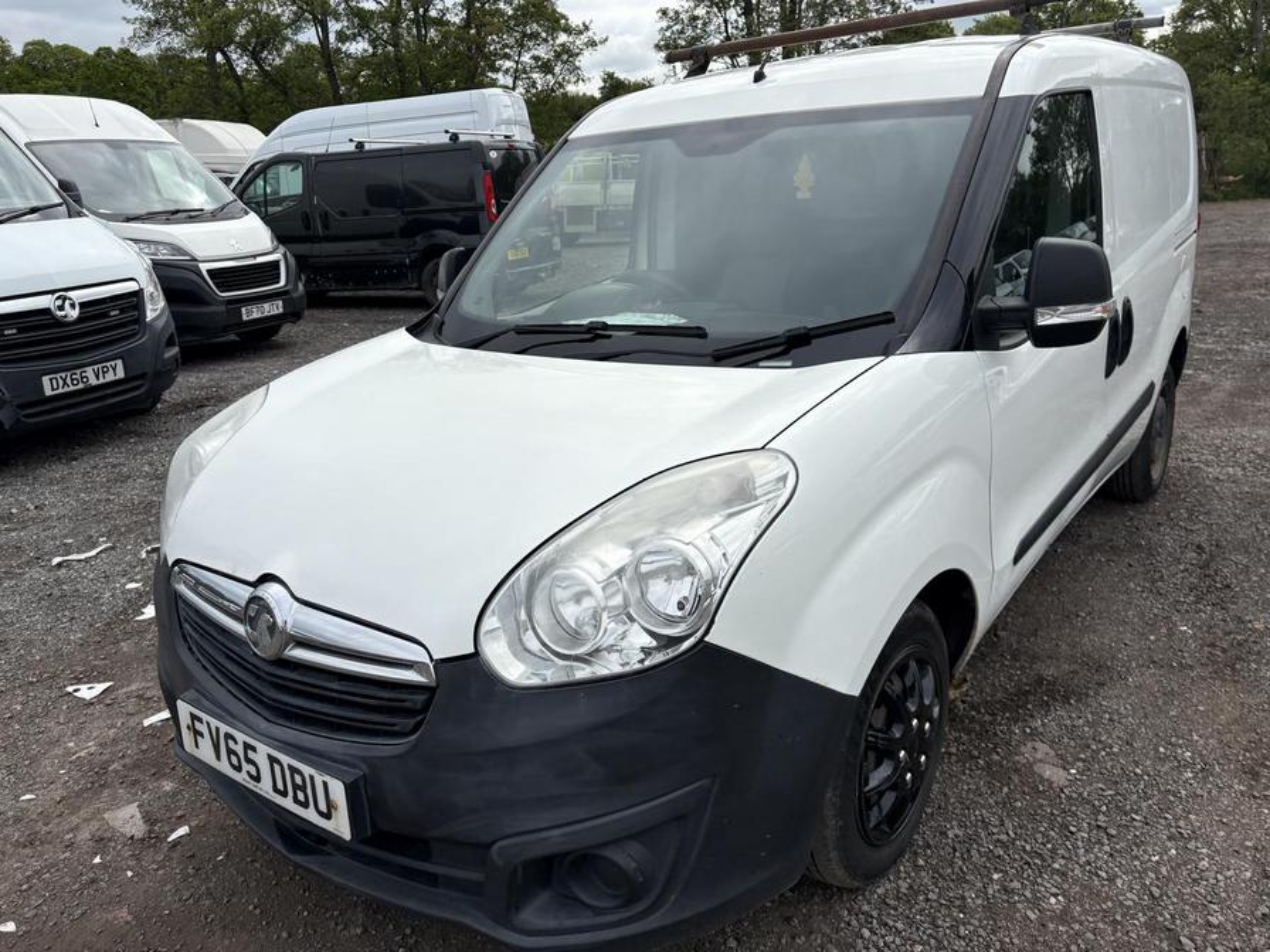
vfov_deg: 53.1
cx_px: 635
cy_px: 476
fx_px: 954
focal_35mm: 26
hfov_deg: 67.3
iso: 50
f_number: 1.6
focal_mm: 5.96
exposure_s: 1/4329
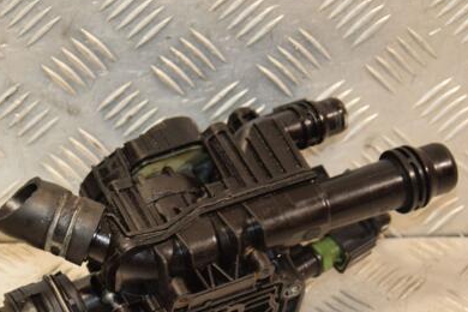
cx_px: 173
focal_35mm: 143
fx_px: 1859
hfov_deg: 14.3
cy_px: 226
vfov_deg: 9.6
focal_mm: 62
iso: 800
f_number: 5.3
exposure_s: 1/125
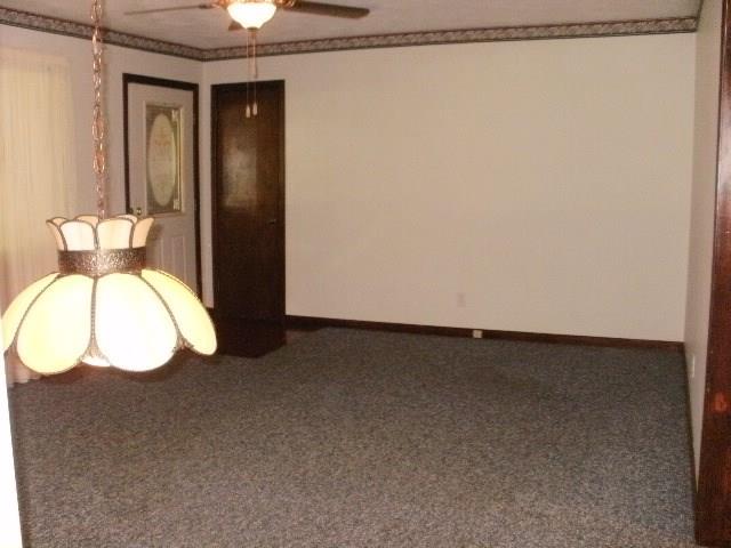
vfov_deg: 39.7
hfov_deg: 51.4
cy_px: 274
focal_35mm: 36
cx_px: 366
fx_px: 760
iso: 320
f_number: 3.5
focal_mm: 6.3
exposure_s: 1/30
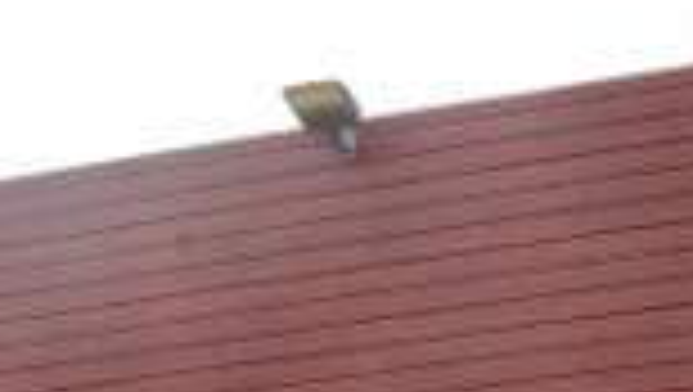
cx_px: 932
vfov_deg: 6.0
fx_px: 3495
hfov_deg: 11.0
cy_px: 1138
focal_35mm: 190
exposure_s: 1/125
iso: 400
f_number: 11
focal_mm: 35
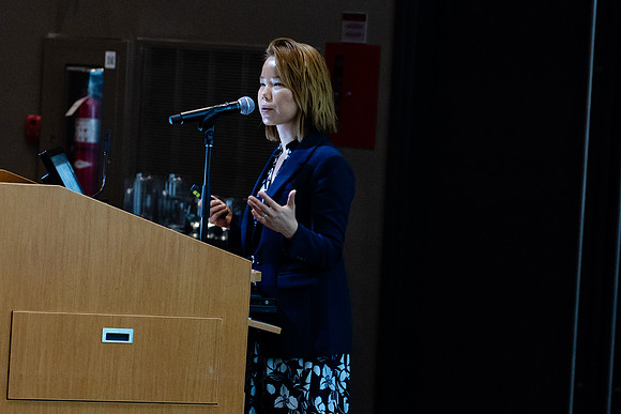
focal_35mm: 167
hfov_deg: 12.3
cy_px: 183
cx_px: 408
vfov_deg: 8.2
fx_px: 2876
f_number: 2.8
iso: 4000
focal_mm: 85
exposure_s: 1/200
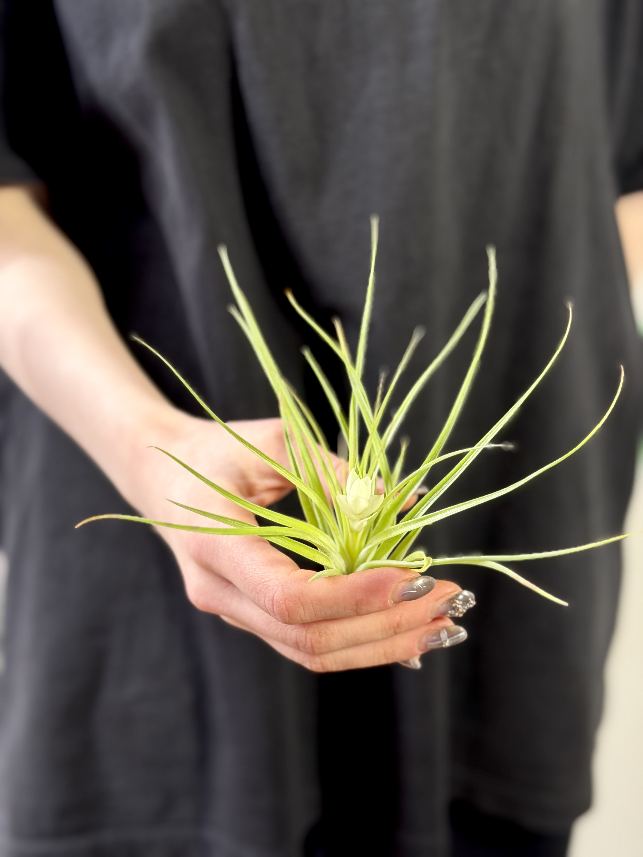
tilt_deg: -19.6
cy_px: 428
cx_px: 322
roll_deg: -1.5
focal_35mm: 48
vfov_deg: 39.7
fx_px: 1189
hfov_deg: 30.3
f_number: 1.78
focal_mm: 6.76
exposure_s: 1/50
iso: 125
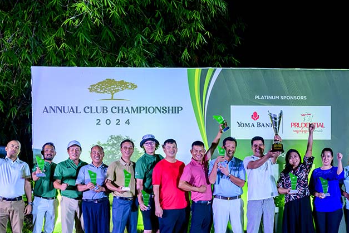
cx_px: 227
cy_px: 144
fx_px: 482
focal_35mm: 50
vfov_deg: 27.0
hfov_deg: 39.4
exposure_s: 1/250
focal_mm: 32.5
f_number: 4.5
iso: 2200
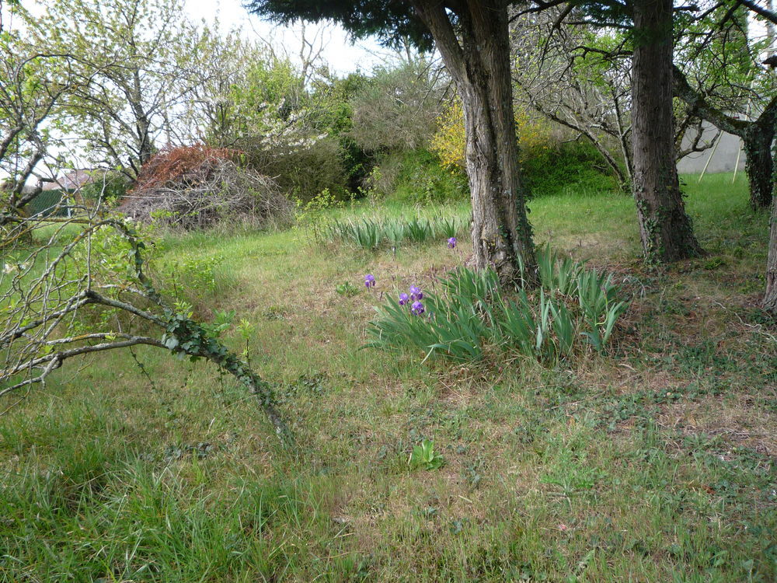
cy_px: 292
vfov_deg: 46.8
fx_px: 673
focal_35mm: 30
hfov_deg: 60.0
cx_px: 388
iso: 100
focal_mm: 5.2
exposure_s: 1/100
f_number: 4
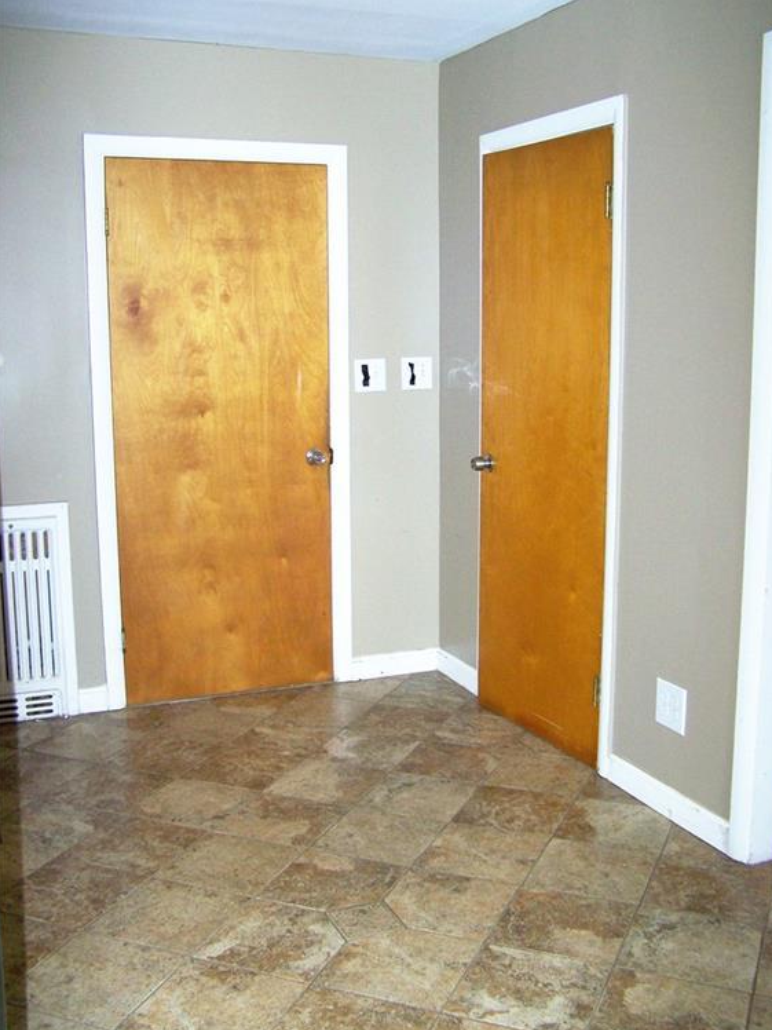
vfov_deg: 47.9
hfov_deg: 36.8
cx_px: 392
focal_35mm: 39
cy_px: 505
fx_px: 1160
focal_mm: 6.3
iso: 80
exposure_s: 1/60
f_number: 2.8
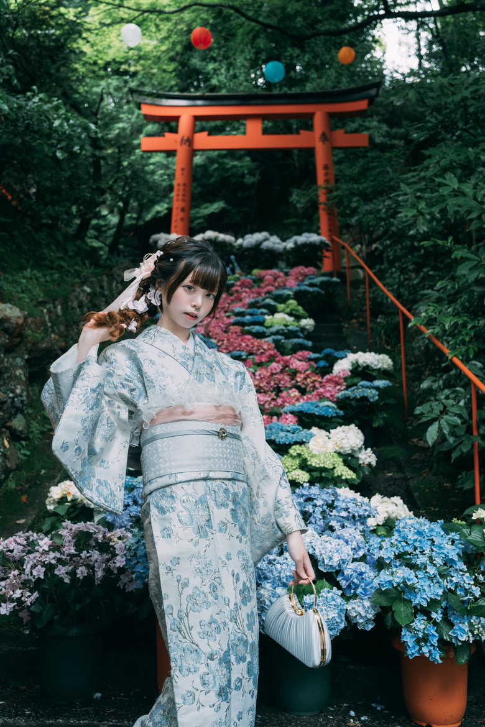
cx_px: 242
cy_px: 364
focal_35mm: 35
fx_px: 707
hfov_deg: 37.9
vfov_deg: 54.4
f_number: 3.5
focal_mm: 35
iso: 80
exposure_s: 1/100
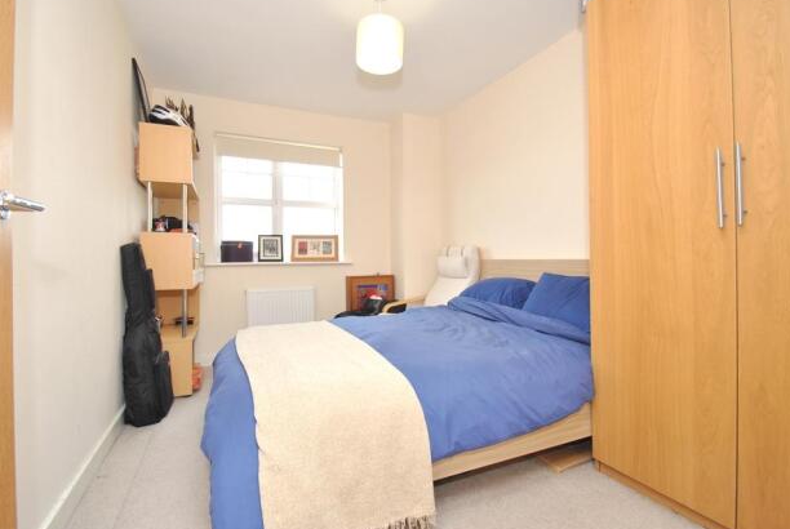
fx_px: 352
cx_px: 390
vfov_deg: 73.9
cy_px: 263
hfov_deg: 96.6
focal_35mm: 16
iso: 200
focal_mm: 10
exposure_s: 1/60
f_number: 4
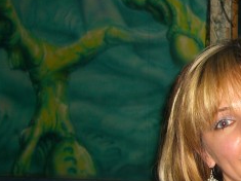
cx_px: 281
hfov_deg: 19.2
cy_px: 138
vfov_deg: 15.2
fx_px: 675
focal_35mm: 97
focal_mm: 7.9
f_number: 2.8
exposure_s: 1/60
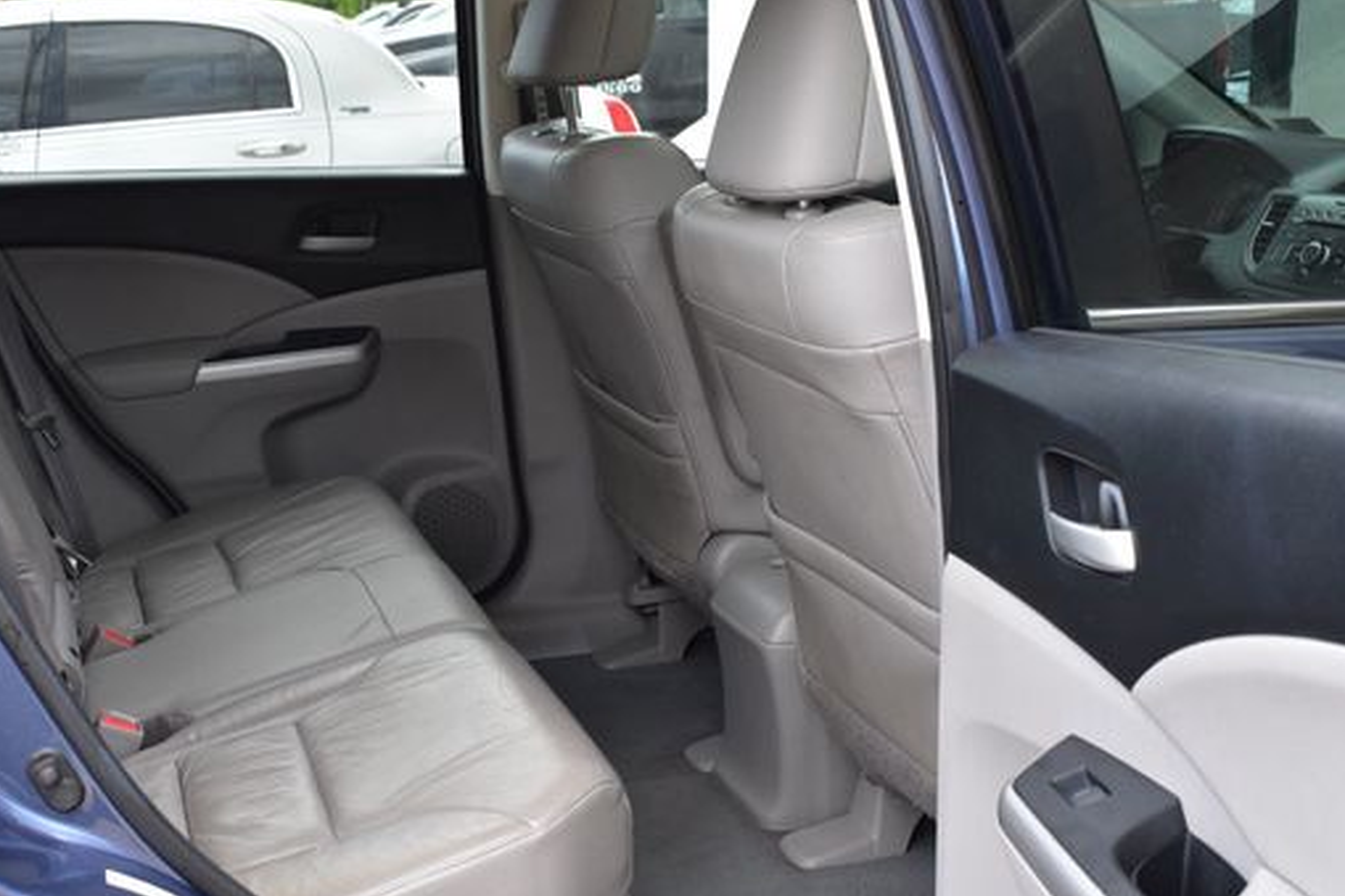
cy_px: 510
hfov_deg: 40.3
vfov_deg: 27.5
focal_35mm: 49
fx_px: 1830
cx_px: 571
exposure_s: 1/80
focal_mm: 26
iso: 400
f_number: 8
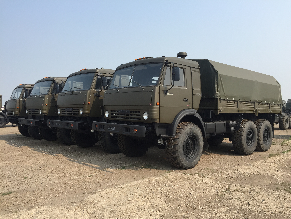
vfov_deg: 48.2
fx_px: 244
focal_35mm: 29
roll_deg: -0.3
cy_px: 110
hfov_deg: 61.7
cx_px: 146
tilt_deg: -0.5
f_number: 2.2
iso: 32
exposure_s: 1/1647
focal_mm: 4.15
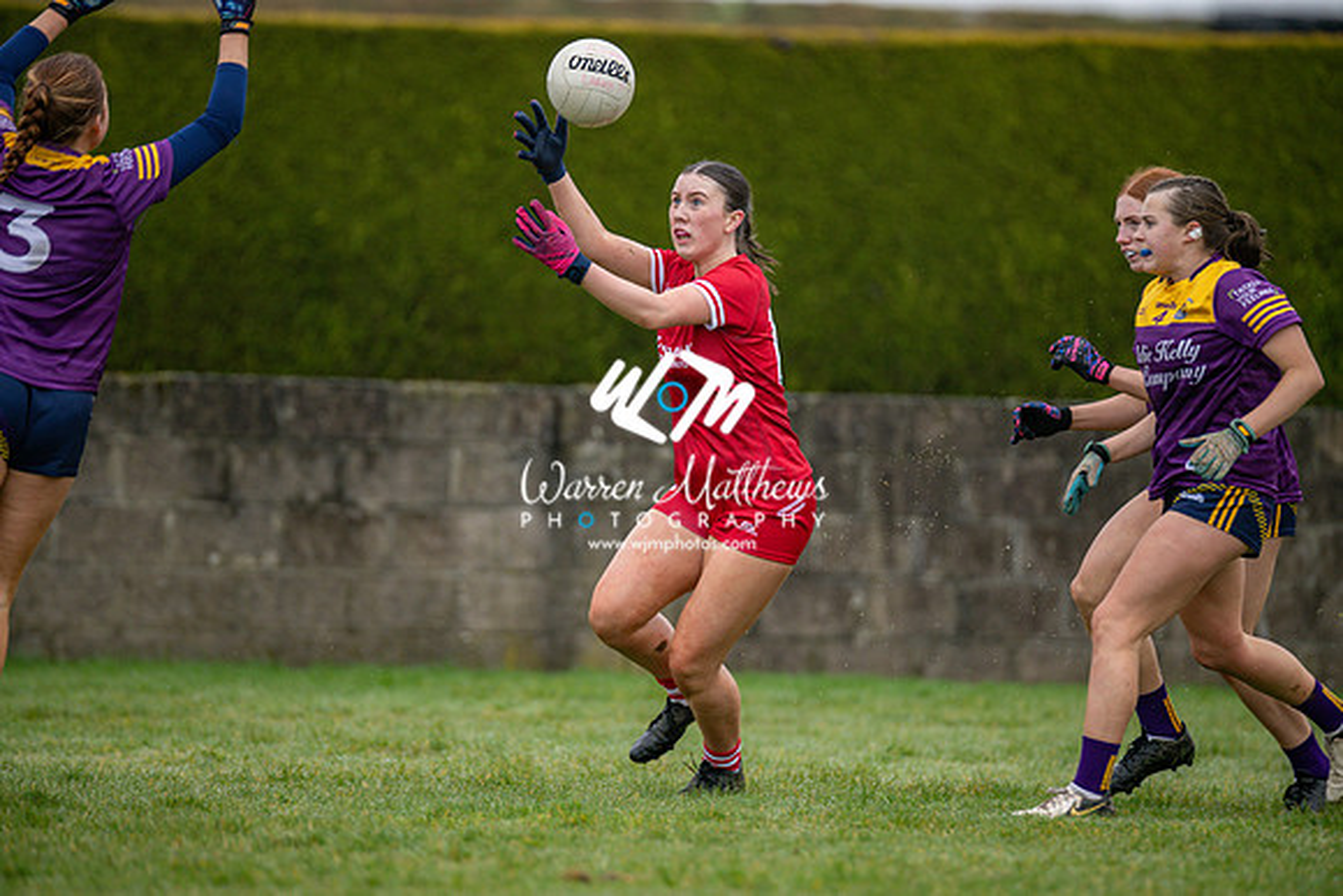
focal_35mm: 300
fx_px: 11194
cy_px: 448
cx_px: 672
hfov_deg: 6.9
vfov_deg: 4.6
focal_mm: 300
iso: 500
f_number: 2.8
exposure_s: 1/1000
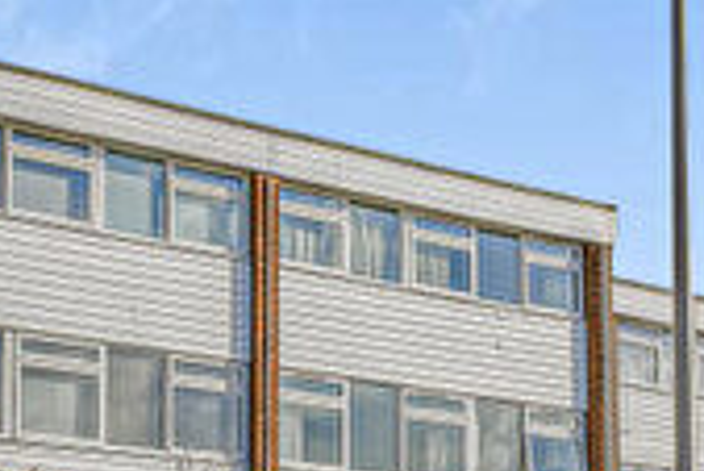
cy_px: 569
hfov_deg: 23.8
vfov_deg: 15.5
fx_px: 1665
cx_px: 471
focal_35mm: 85
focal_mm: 20.5
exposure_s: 1/500
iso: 100
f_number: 8
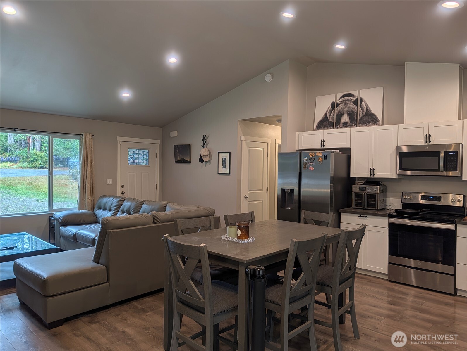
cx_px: 234
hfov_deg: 71.5
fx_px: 324
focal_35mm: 24
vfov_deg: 56.9
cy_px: 176
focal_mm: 6.9
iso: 16
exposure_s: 1/220
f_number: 1.68
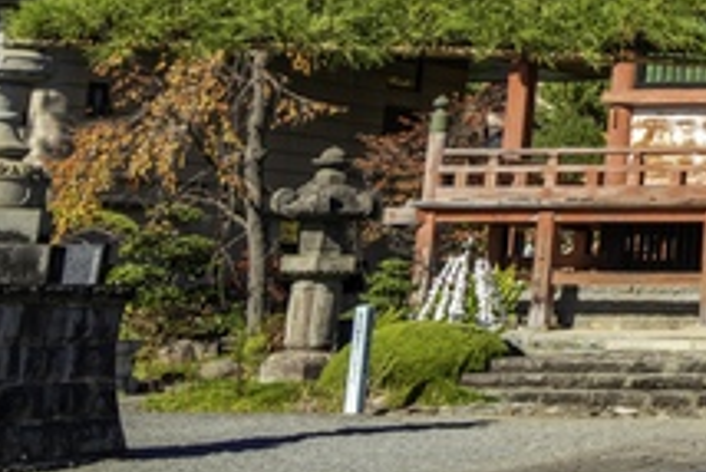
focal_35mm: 112
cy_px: -343
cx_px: 1254
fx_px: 2198
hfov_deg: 15.7
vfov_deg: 11.5
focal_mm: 30
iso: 160
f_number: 8
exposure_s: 1/400
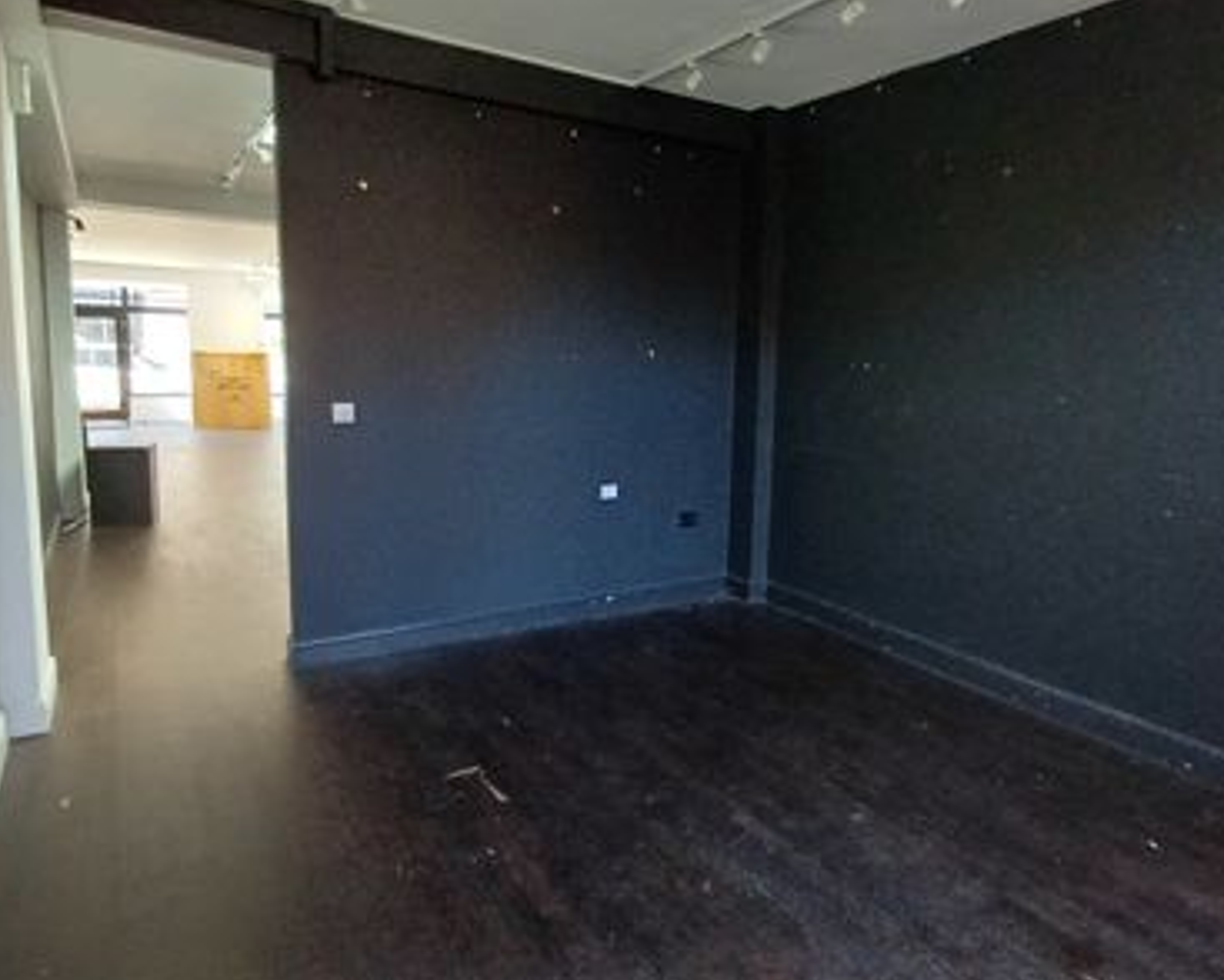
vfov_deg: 77.0
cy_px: 490
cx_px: 634
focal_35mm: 17
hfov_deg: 89.6
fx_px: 616
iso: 250
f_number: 2.2
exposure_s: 1/25
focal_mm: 1.64
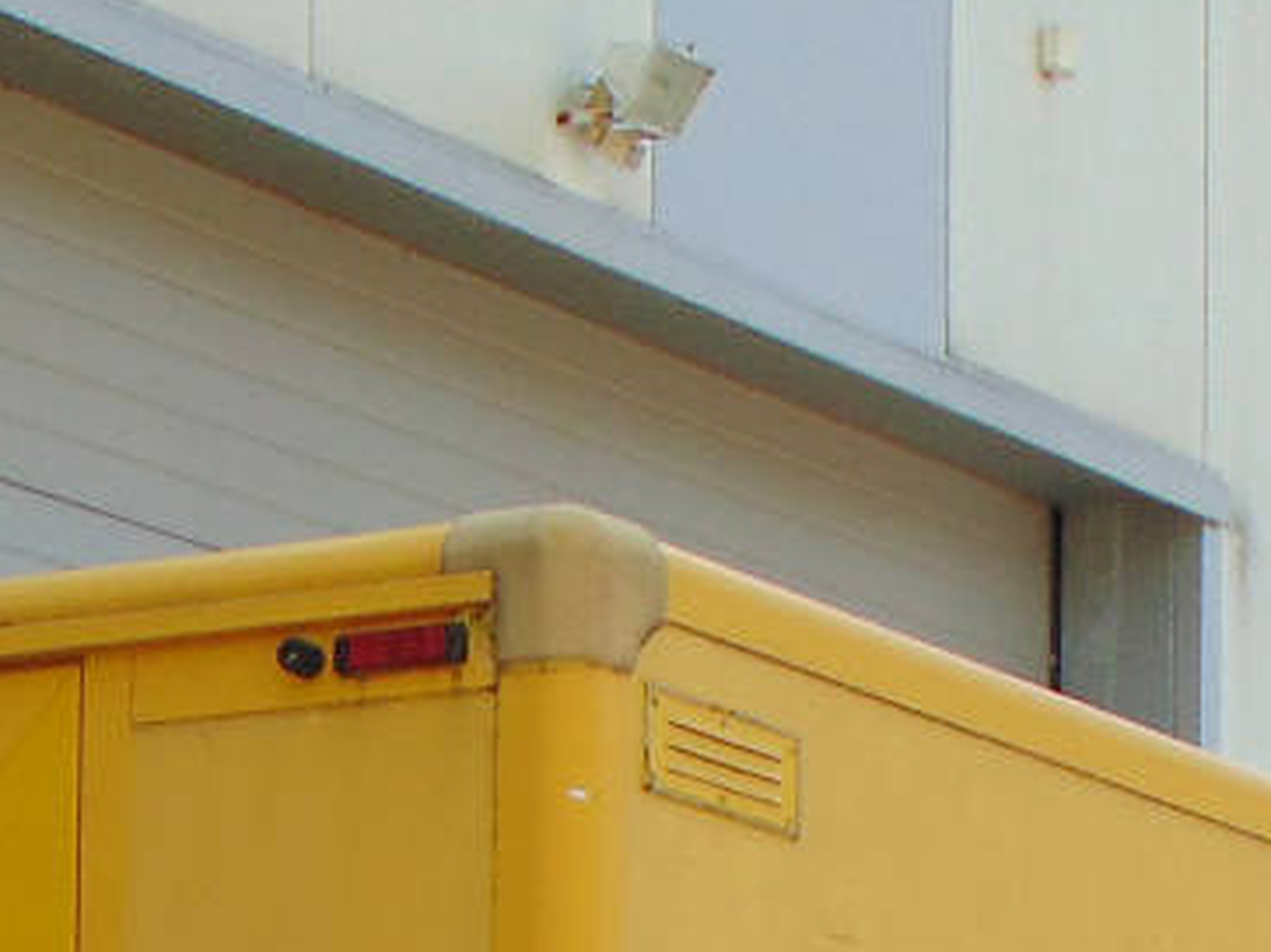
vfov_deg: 7.7
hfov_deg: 10.7
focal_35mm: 185
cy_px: 1970
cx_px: 697
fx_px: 6790
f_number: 3.3
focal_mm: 7.6
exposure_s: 1/640
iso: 80
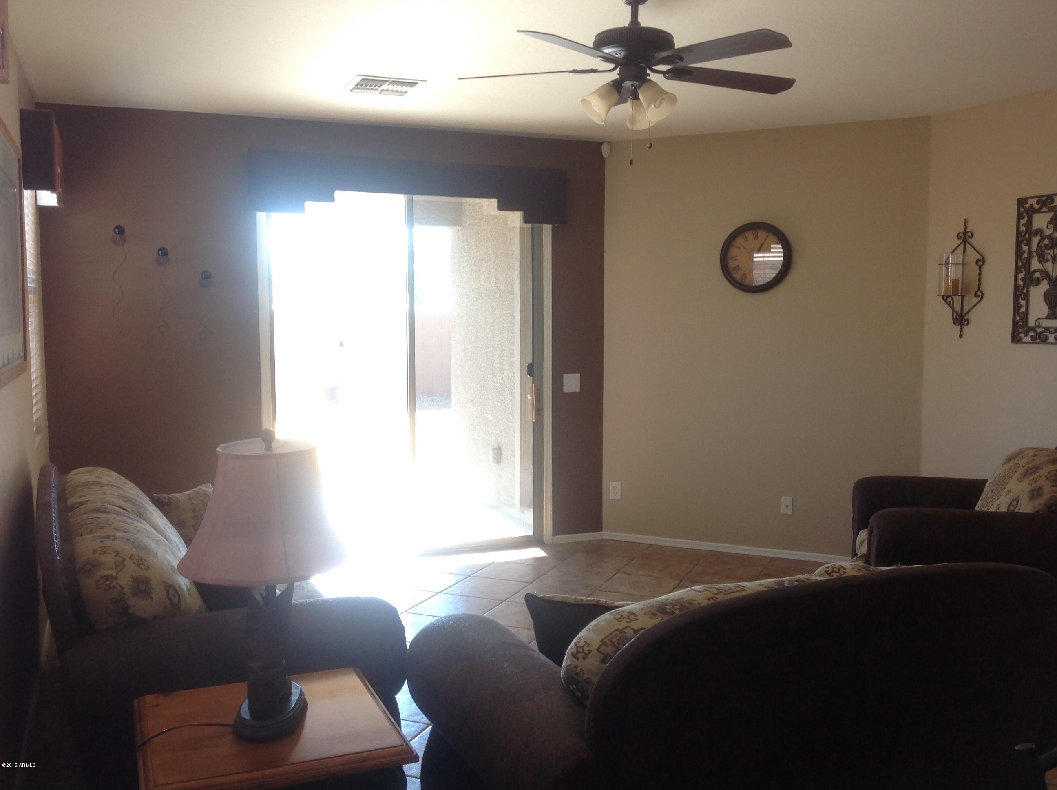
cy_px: 395
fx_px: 1067
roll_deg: -0.1
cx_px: 528
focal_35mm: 35
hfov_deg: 52.7
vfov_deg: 40.6
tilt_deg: -5.0
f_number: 2.4
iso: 50
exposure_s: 1/40
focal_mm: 4.28
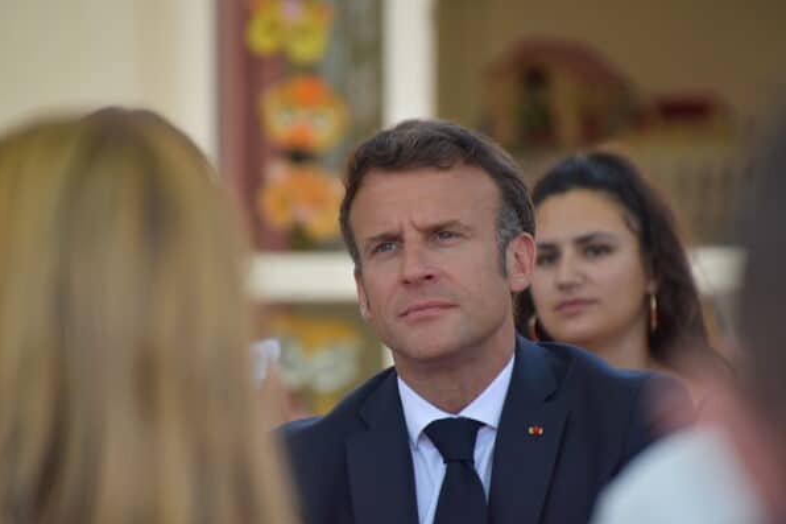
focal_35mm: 453
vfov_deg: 3.0
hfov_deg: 4.6
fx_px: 9887
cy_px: 263
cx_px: 392
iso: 800
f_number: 6.3
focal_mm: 300
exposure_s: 1/320
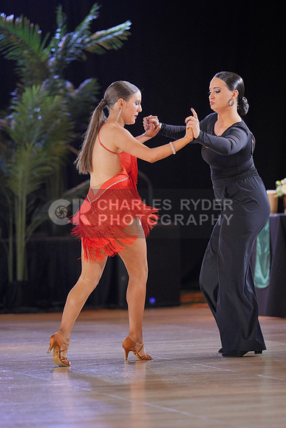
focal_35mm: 213
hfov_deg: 6.5
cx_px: 143
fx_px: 2537
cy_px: 214
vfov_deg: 9.7
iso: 1000
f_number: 2
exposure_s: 1/500
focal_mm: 142
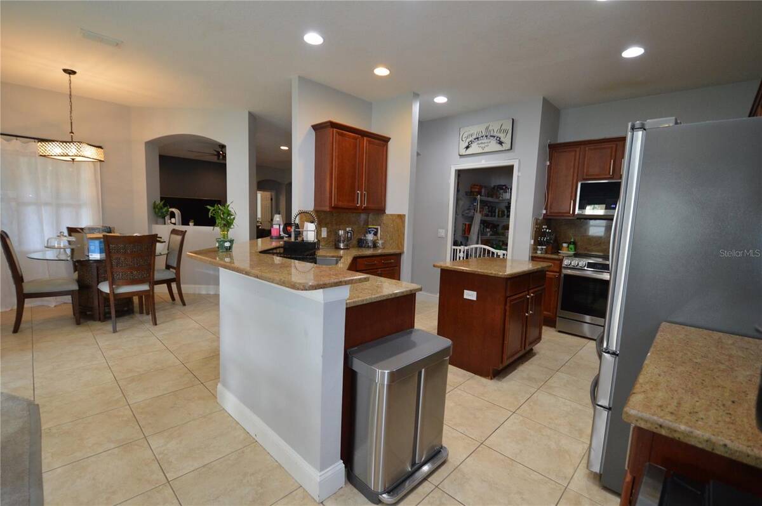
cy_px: 253
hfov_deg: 100.5
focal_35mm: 15
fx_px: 317
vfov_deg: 77.2
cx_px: 381
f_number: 3.5
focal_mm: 10
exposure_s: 1/60
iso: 800
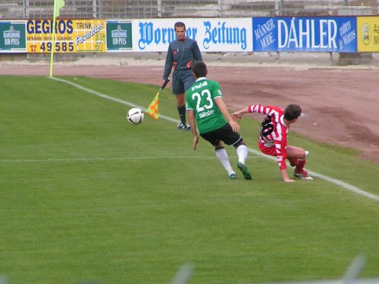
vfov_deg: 2.5
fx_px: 6577
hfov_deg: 3.3
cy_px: 131
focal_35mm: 601
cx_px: 172
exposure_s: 1/500
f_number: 3.5
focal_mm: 58
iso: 50
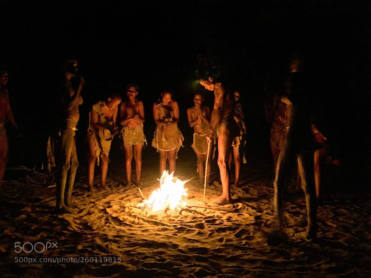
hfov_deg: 61.7
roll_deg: -0.3
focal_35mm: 29
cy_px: 139
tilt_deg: +0.2
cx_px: 186
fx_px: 311
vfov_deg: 48.2
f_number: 2.2
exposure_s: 1/17
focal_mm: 4.15
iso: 2000
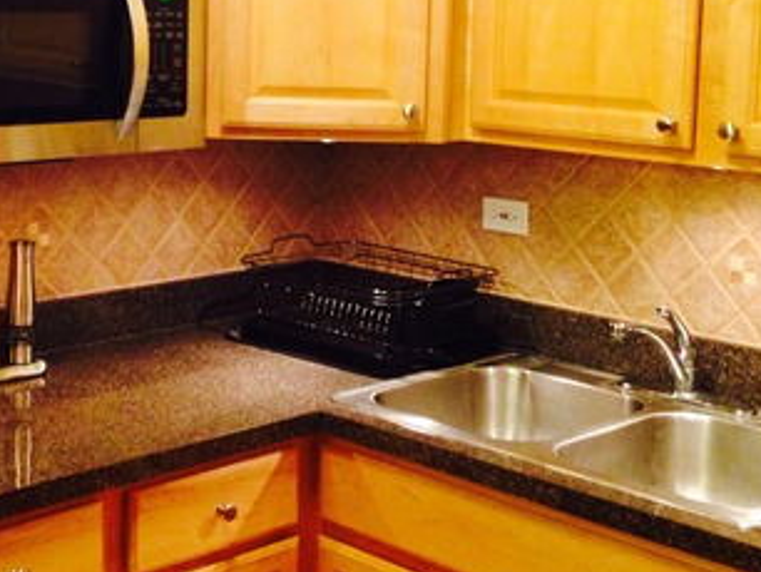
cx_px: 274
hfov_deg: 28.0
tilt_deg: -6.1
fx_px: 1518
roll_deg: -2.3
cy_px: 144
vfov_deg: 21.2
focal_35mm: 69
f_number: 2.4
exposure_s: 1/20
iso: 200
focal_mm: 4.12
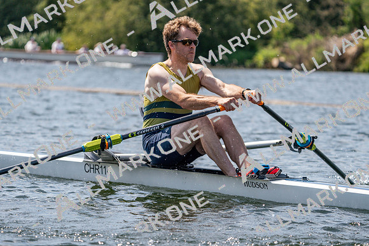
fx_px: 2050
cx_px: 184
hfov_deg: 10.3
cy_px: 123
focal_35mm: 200
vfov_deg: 6.9
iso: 250
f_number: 5.6
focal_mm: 200
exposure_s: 1/2000
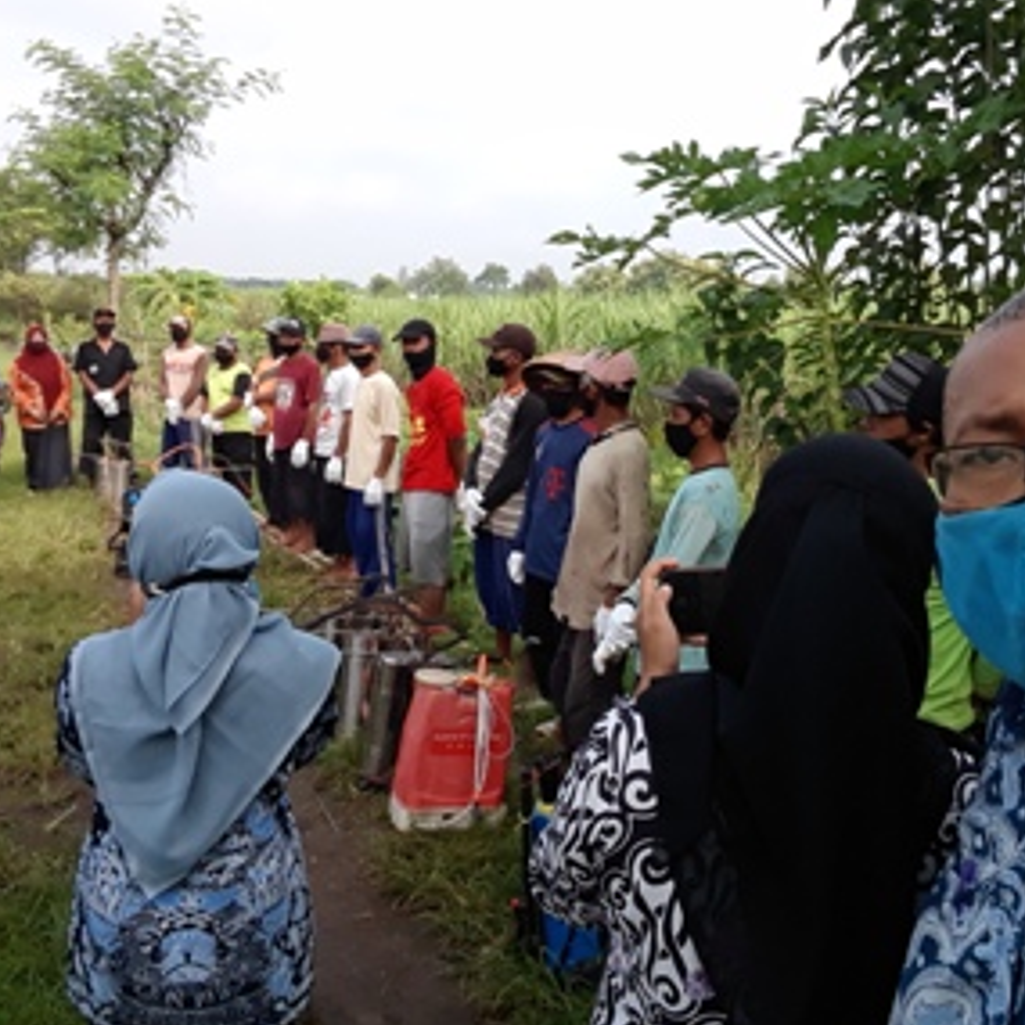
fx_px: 1072
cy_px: 460
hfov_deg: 50.9
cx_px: 583
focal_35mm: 32
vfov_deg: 51.0
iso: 50
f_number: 2.2
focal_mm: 1.92
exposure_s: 1/576
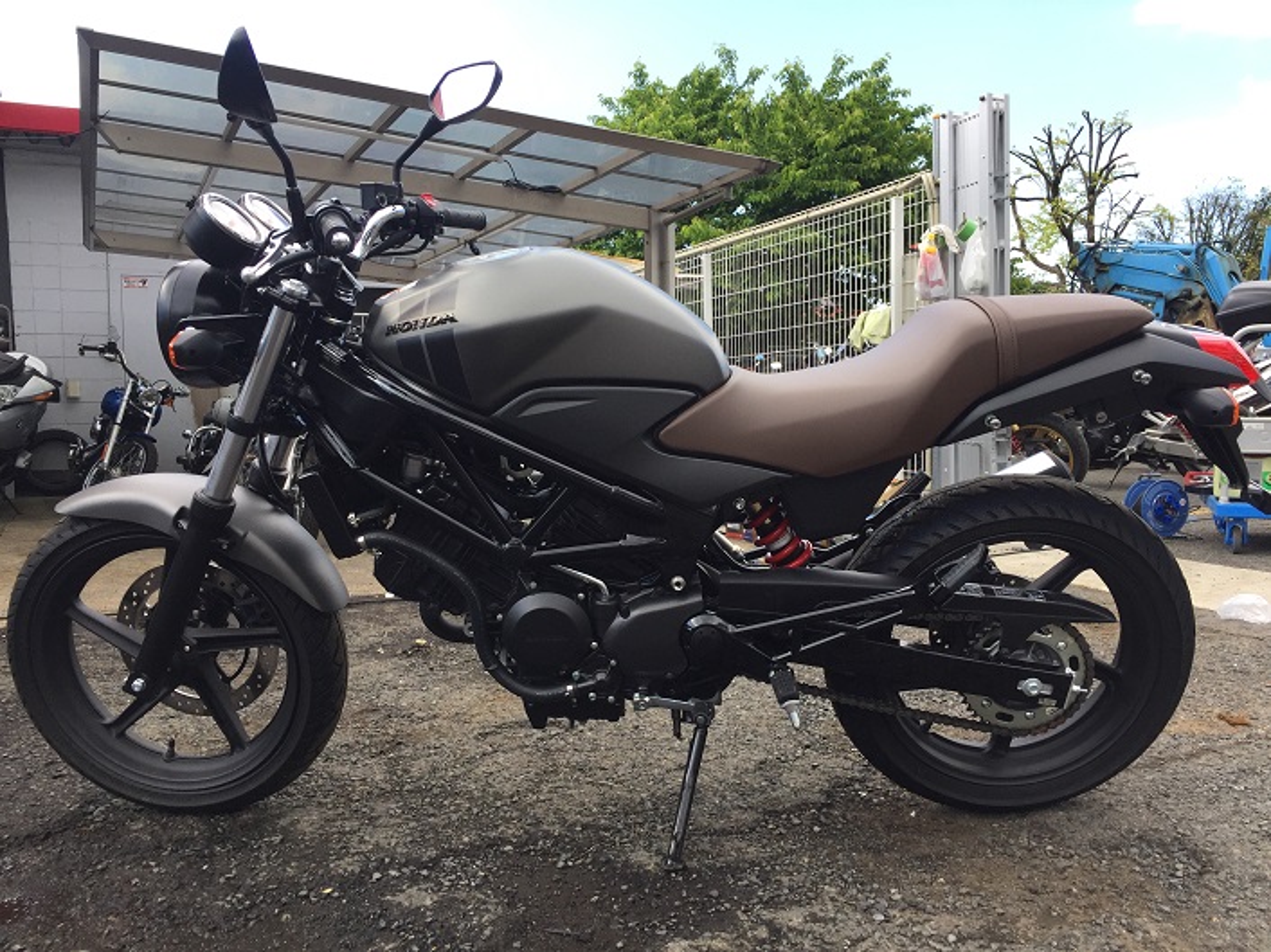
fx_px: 1064
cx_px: 636
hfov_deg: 61.7
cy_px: 476
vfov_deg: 48.2
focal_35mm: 29
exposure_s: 1/488
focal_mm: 4.15
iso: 32
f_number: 2.2
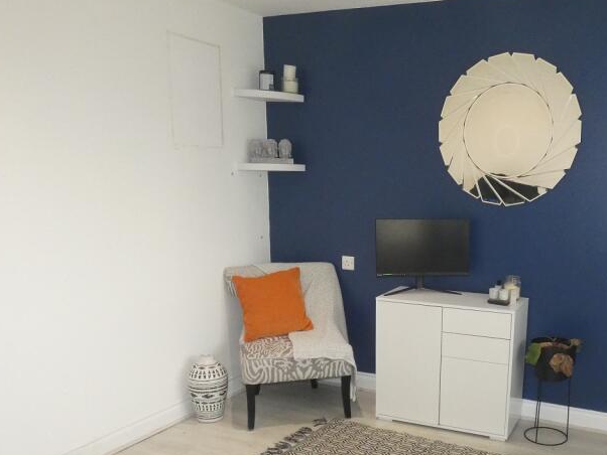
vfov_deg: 40.8
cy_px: 330
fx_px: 596
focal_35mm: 34
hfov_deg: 52.8
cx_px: 408
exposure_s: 1/125
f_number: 2.8
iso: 500
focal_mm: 3.6
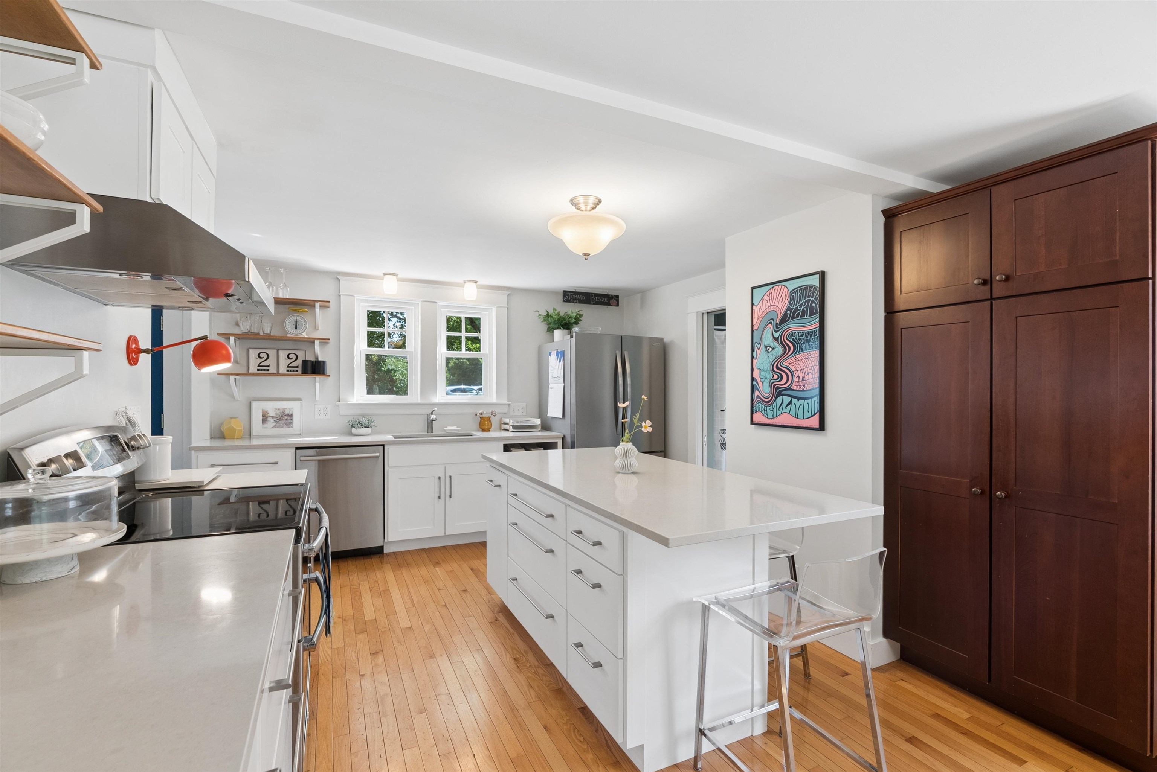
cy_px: 386
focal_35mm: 16
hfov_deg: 96.7
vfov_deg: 73.8
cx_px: 578
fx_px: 514
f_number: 7.1
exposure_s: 1/30
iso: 320
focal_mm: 16
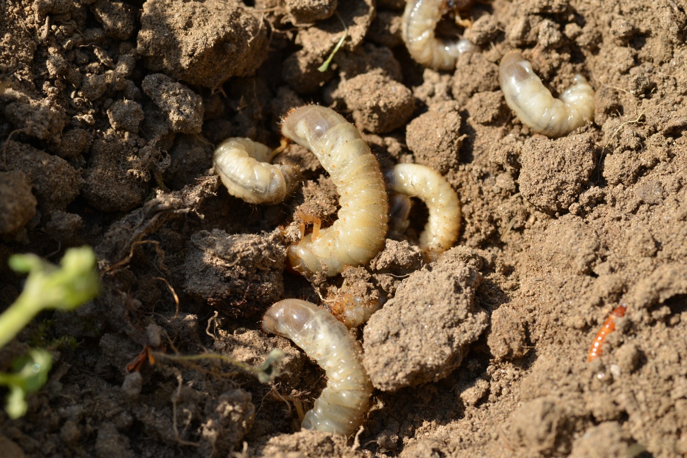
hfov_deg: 19.5
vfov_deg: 13.0
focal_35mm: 105
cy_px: 229
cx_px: 344
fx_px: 2004
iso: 250
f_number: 14
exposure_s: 1/200
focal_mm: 105
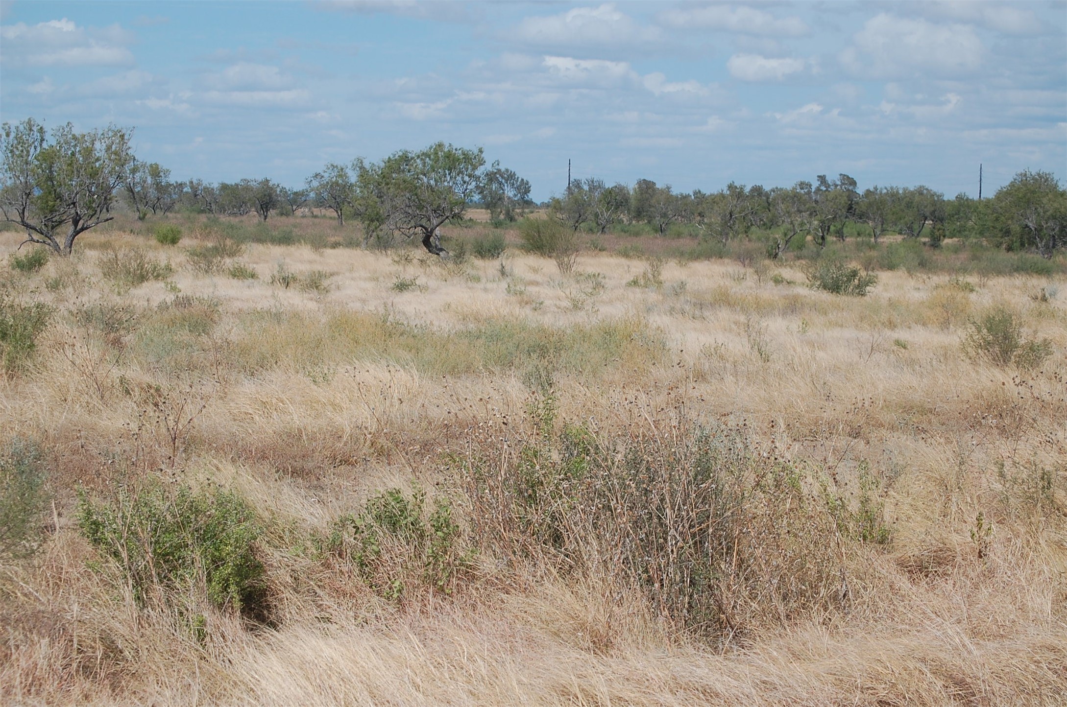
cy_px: 354
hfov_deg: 24.7
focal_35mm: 82
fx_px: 2441
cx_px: 534
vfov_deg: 16.5
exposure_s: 1/320
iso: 200
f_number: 9
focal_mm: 55
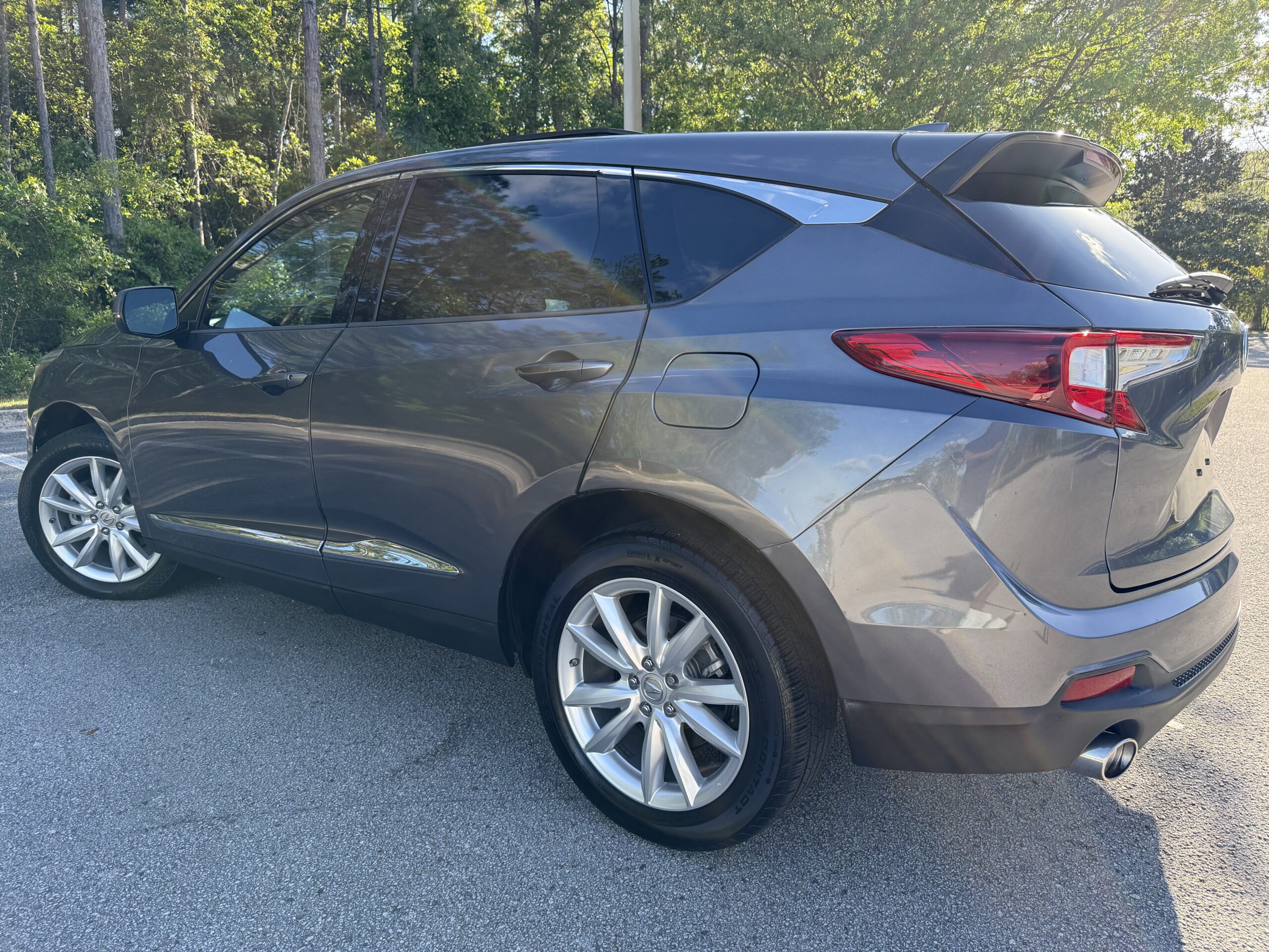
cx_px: 634
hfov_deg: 71.6
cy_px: 476
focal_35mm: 24
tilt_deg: -10.2
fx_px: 880
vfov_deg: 56.8
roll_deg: +0.3
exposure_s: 1/1060
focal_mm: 6.76
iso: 100
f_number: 1.78
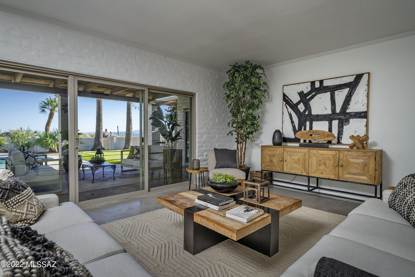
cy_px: 138
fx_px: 219
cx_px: 208
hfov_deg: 86.9
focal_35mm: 19
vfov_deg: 64.5
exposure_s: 1/125
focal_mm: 19
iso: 200
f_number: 7.1
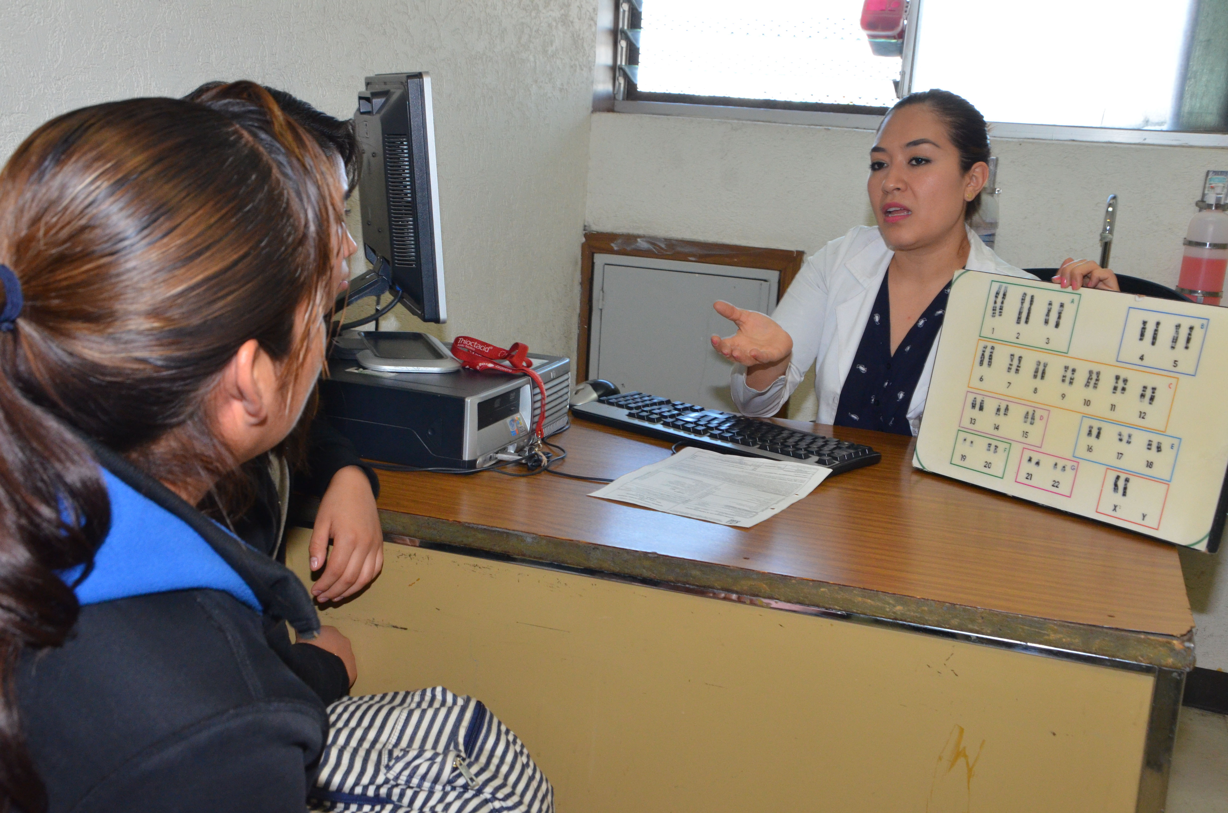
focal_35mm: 39
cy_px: 406
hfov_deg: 49.6
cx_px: 614
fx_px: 1328
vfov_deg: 34.1
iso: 1600
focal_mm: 26
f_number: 8
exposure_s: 1/60
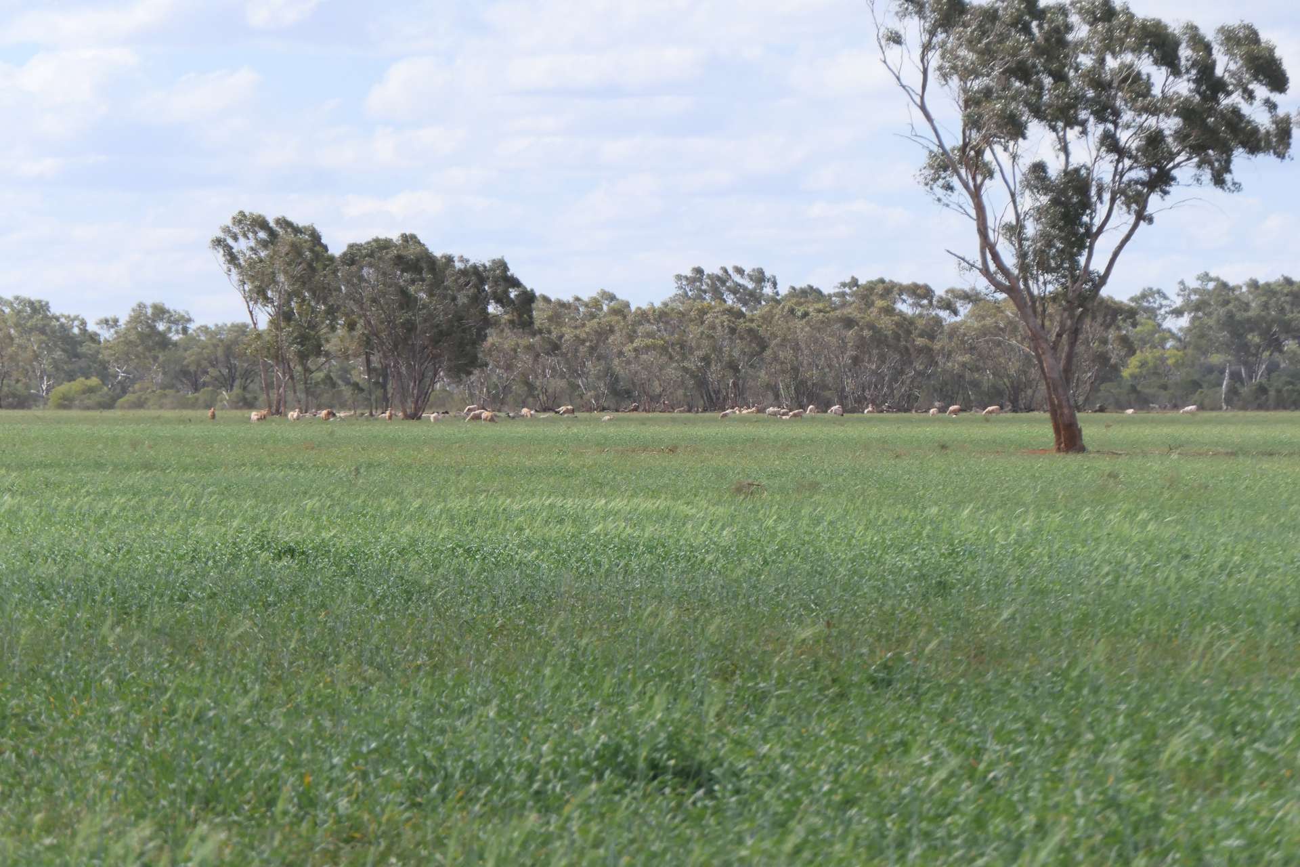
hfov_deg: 6.7
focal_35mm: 307
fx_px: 11085
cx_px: 650
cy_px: 434
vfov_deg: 4.5
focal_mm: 112.3
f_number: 4.5
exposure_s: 1/2000
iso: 400
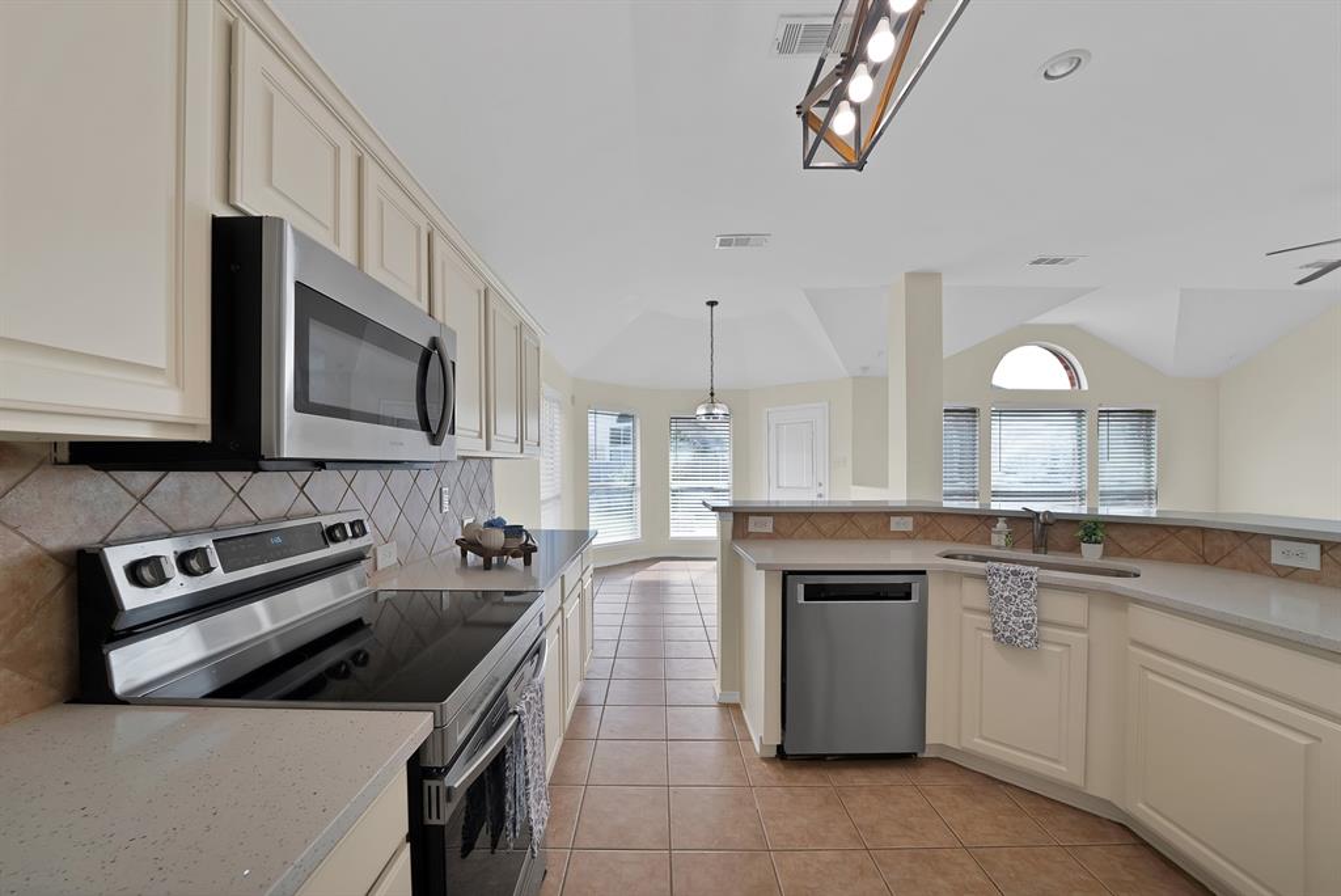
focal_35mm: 12
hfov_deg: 112.6
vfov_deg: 90.1
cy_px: 448
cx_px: 670
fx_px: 447
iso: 640
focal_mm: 12
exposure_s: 1/10
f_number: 9
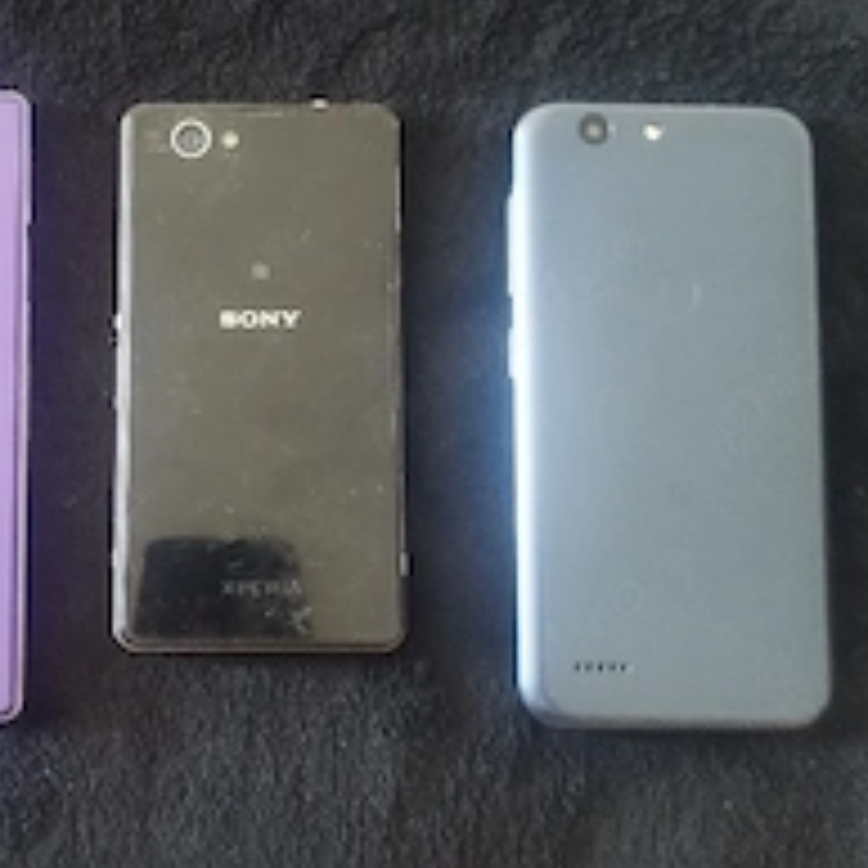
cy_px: 387
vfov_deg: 38.3
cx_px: 243
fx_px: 1248
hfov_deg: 37.6
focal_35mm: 44
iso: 2800
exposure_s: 1/20
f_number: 1.89
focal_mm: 5.89
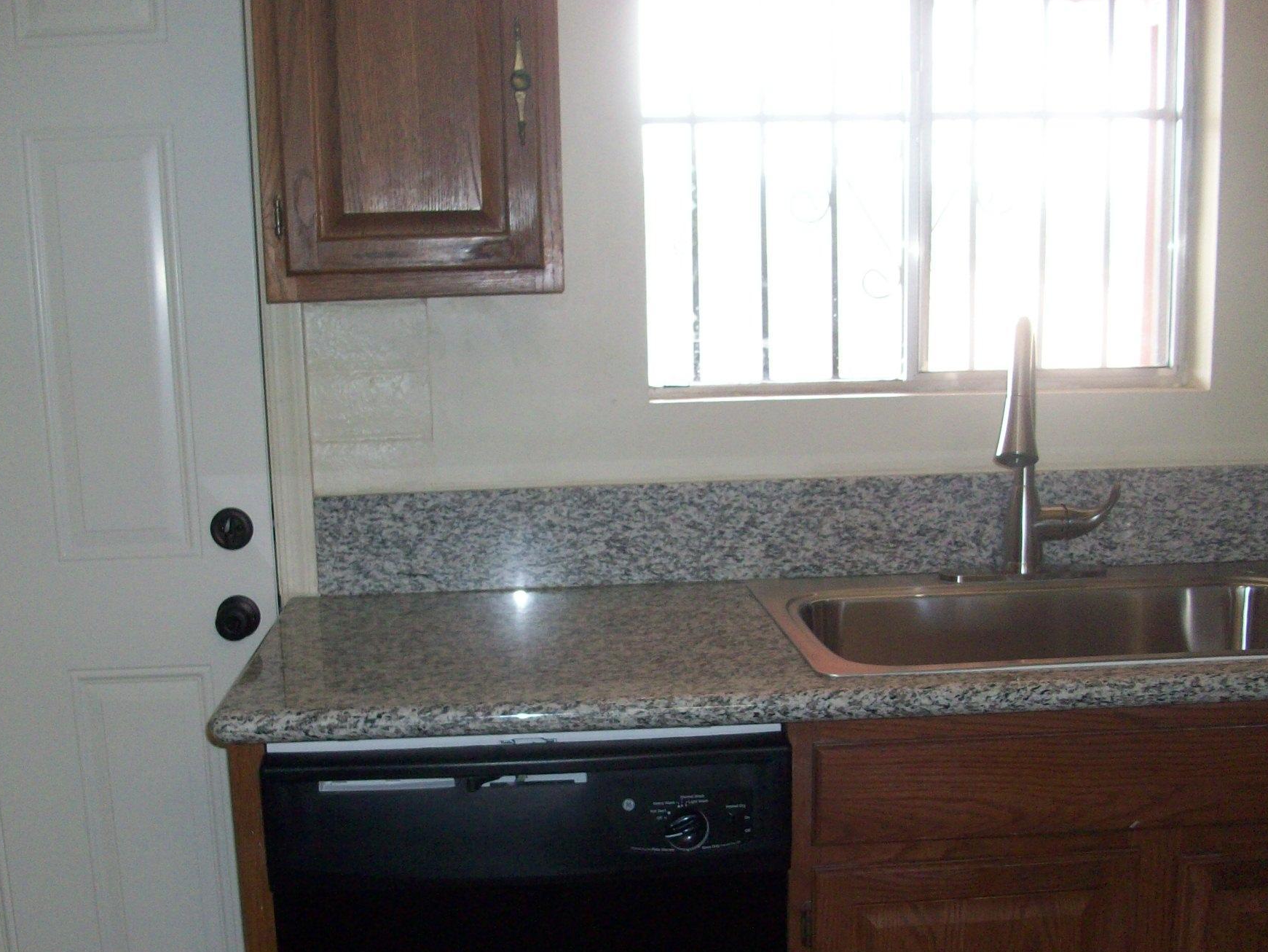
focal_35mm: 40
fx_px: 1465
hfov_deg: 46.8
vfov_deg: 35.9
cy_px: 537
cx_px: 586
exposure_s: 1/60
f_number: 2.8
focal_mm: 5.7
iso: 160
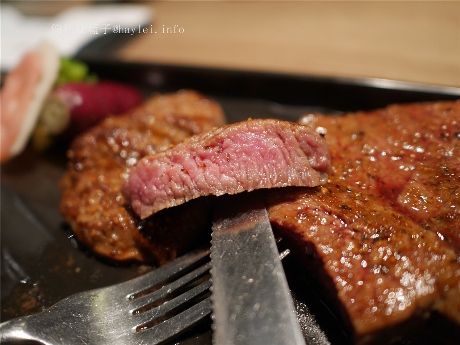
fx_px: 399
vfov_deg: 46.8
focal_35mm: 30
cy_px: 172
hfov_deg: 59.9
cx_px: 230
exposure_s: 1/60
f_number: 1.7
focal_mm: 15
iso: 400
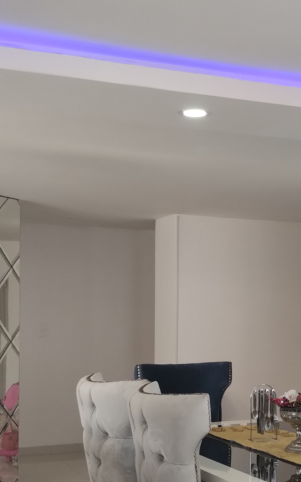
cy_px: 307
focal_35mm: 61
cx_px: 267
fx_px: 801
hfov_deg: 20.9
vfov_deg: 33.3
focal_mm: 4.27
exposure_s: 1/60
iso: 219
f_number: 1.8
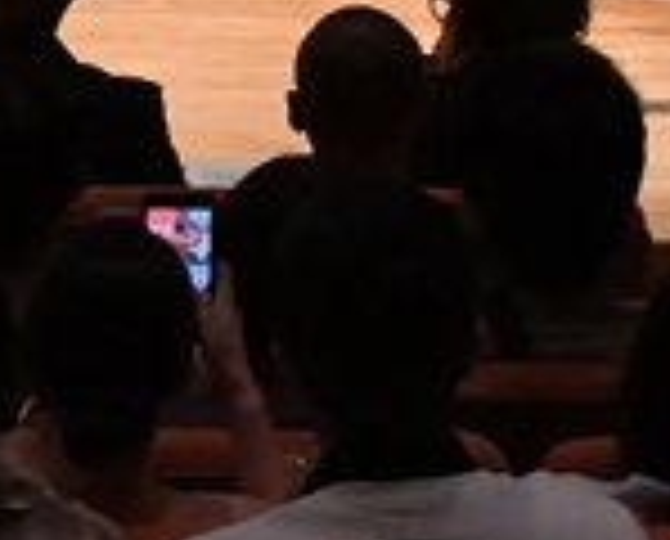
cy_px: -324
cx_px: -169
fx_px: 13062
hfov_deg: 2.9
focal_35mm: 657
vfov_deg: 2.4
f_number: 5.6
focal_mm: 90
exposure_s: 1/400
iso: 10000
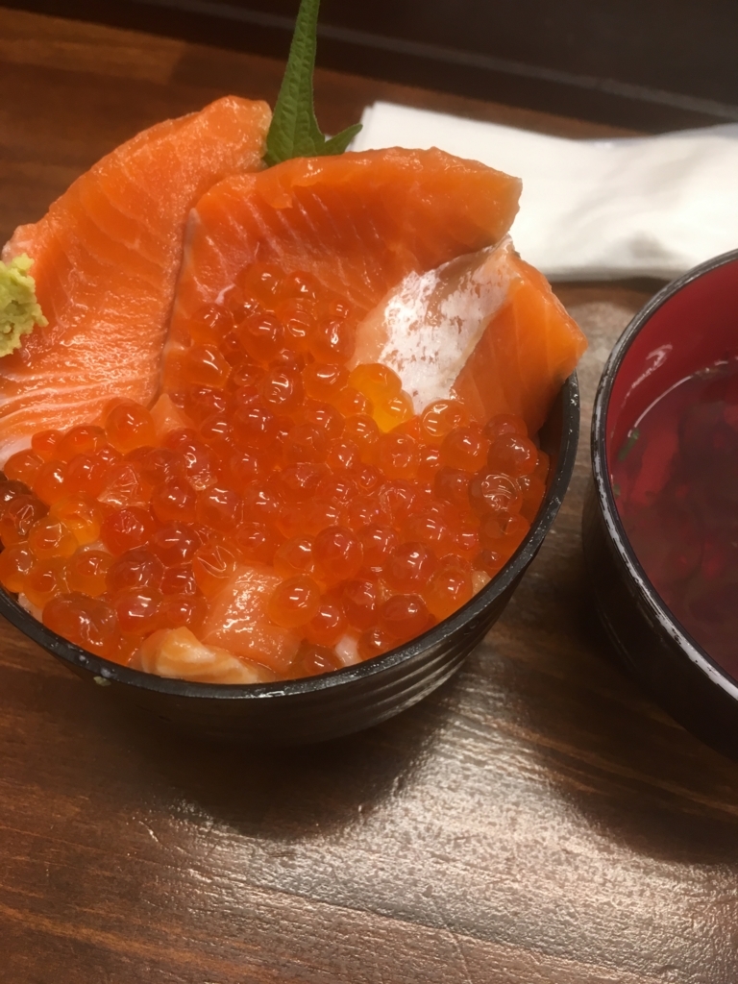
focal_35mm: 29
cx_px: 369
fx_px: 824
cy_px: 492
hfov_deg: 48.2
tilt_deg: -61.3
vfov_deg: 61.7
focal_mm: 4.15
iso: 64
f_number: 2.2
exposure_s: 1/30
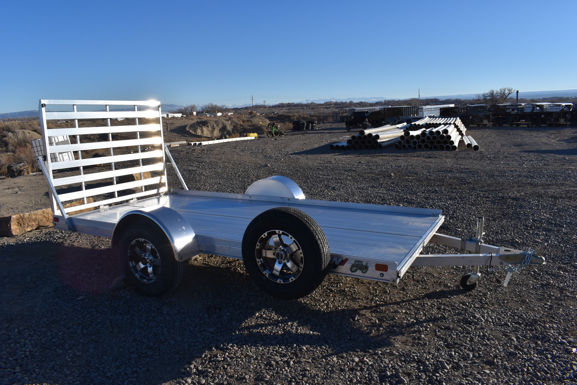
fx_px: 433
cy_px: 192
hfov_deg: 67.4
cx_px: 288
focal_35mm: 27
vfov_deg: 47.9
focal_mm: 18
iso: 200
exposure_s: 1/500
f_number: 11
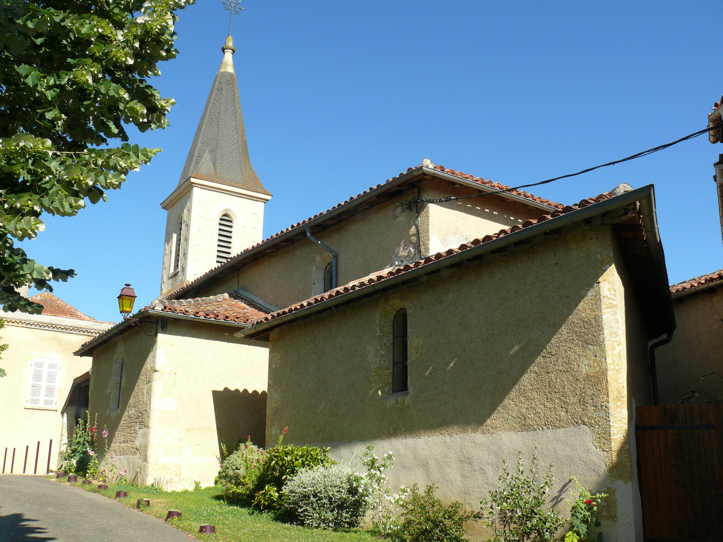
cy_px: 271
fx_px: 731
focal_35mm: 35
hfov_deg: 52.6
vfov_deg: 40.7
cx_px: 362
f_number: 5.6
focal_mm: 7.4
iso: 100
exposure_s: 1/320
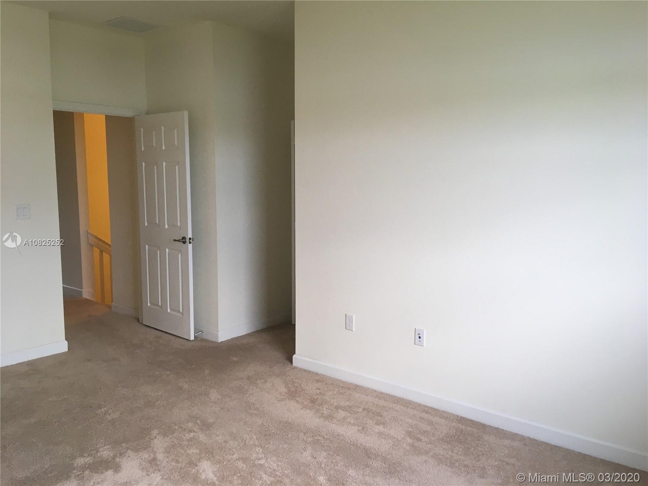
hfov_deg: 61.7
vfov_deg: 48.2
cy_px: 243
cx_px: 324
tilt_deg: -7.5
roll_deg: -0.7
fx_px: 543
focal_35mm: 29
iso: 50
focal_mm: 4.15
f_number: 2.2
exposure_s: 1/30
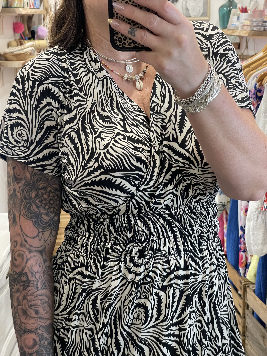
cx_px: 134
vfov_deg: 30.3
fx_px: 658
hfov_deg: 22.9
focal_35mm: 64
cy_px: 178
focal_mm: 7.5
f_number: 2.2
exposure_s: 1/50
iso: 250
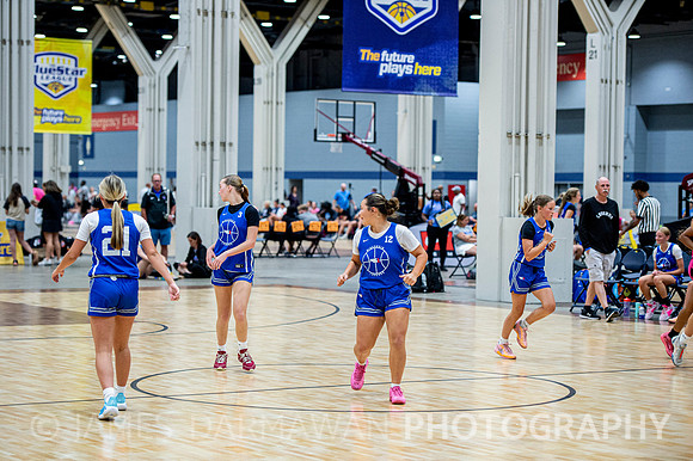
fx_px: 1828
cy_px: 230
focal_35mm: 95
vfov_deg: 14.4
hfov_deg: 21.5
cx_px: 346
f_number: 2.8
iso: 2000
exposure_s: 1/500
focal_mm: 95
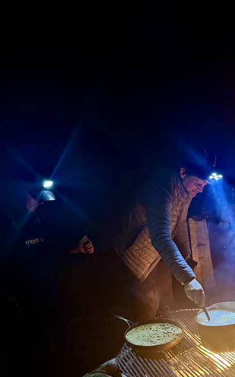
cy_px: 263
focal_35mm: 38
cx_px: 195
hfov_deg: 32.4
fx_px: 390
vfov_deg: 50.3
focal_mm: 6.86
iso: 400
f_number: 1.78
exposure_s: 1/50
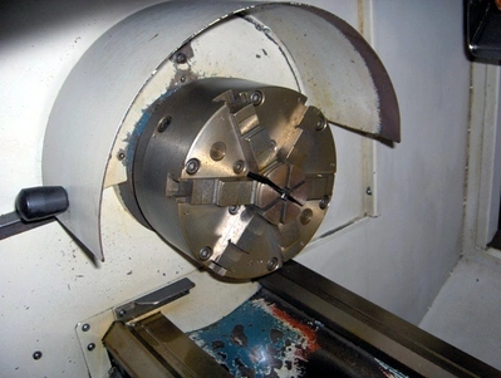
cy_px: 189
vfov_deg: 36.9
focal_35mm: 39
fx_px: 566
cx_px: 250
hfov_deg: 47.8
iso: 100
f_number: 2.8
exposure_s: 1/60
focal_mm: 8
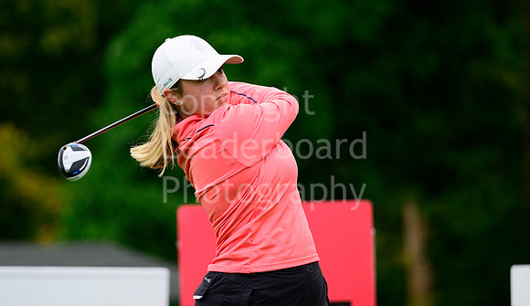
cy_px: 151
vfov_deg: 4.6
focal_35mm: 269
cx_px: 230
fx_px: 3810
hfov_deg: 8.0
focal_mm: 200
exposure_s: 1/1250
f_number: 2.8
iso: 2000
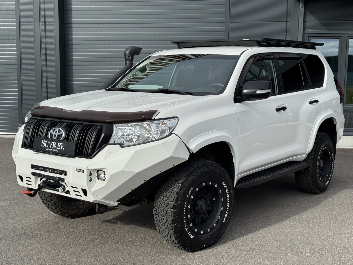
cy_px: 132
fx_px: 489
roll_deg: -0.6
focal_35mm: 48
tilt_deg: -6.1
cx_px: 176
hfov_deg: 39.7
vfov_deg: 30.3
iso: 64
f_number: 1.78
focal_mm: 6.76
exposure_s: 1/3817
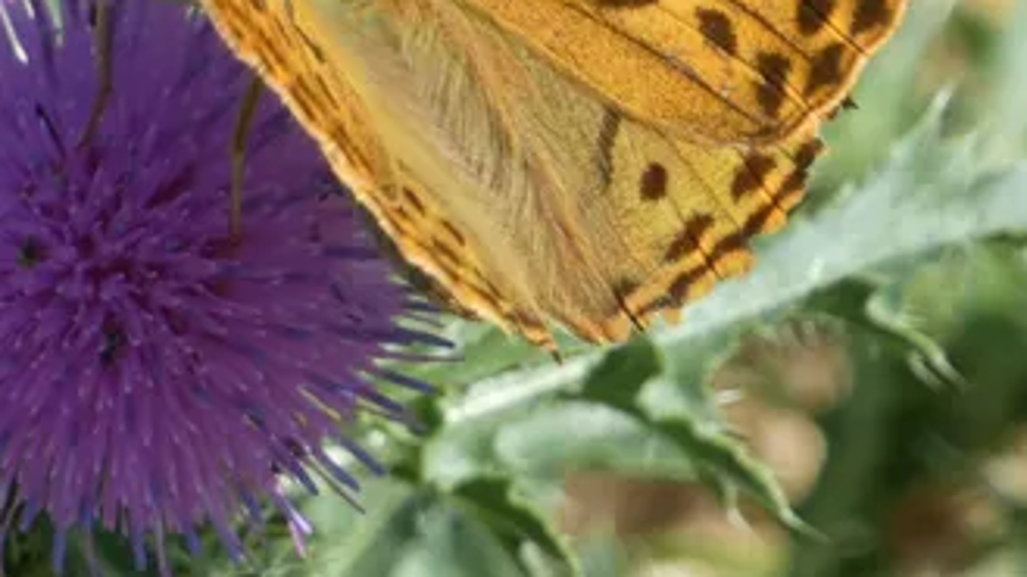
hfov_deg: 1.7
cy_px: 59
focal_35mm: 1270
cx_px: 390
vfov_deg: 1.0
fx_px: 34582
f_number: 5.6
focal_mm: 107.6
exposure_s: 1/200
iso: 80
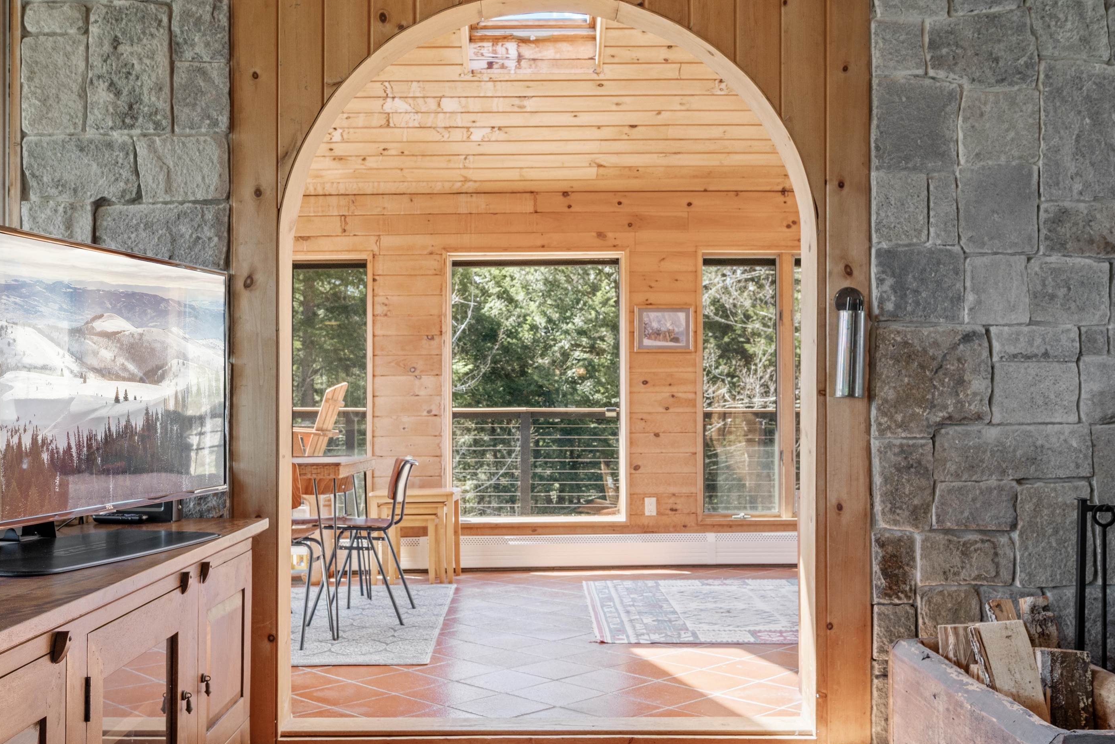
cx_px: 548
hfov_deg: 57.2
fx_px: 1022
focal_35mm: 33
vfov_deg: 40.0
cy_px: 396
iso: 400
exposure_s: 1
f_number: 11
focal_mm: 30
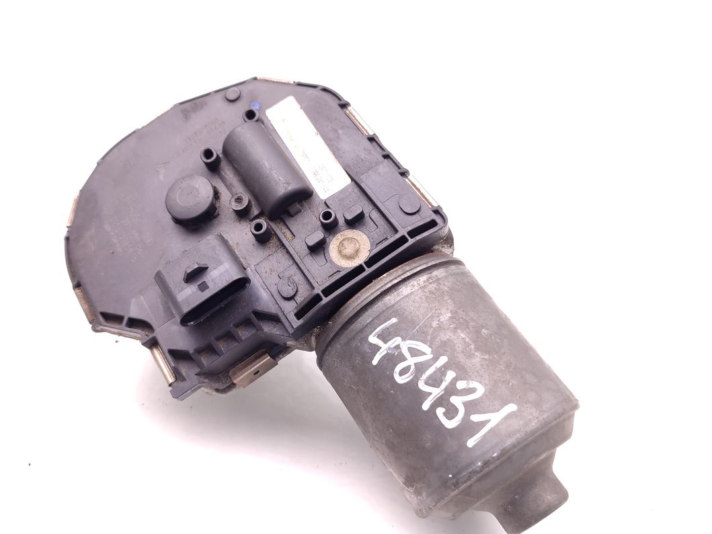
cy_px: 266
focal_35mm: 29
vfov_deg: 48.2
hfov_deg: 61.3
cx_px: 296
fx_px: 596
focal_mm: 5.89
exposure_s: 1/60
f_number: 1.89
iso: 125
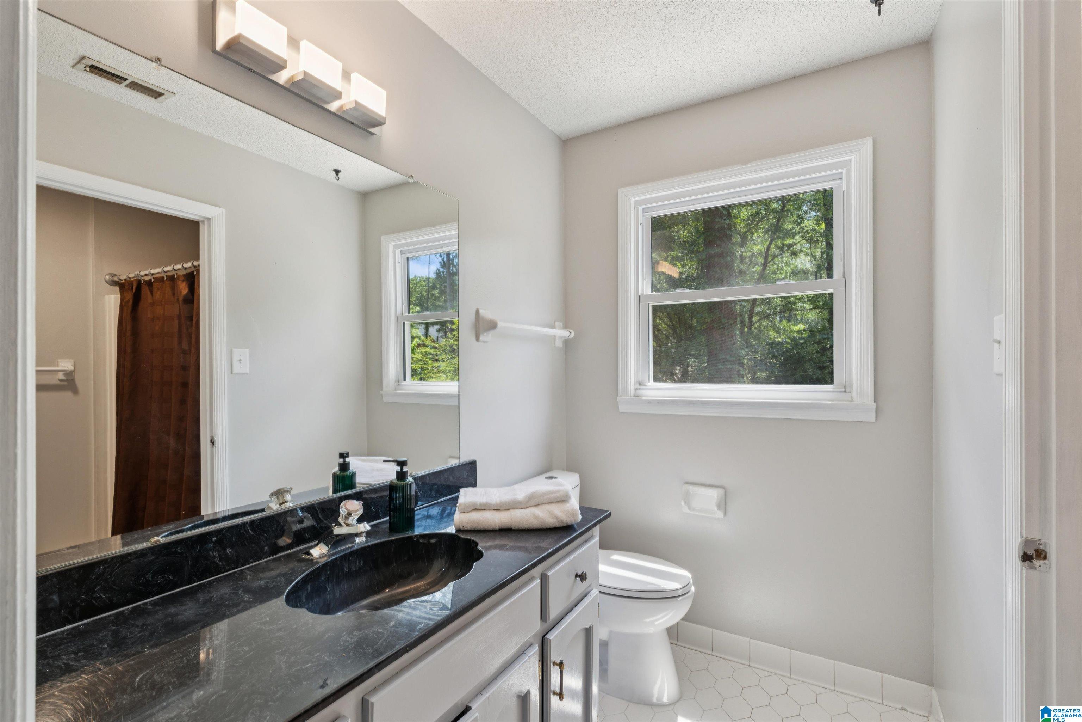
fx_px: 481
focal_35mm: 16
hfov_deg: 96.7
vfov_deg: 73.7
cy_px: 361
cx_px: 541
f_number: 13
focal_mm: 16
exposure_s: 1/10
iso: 400
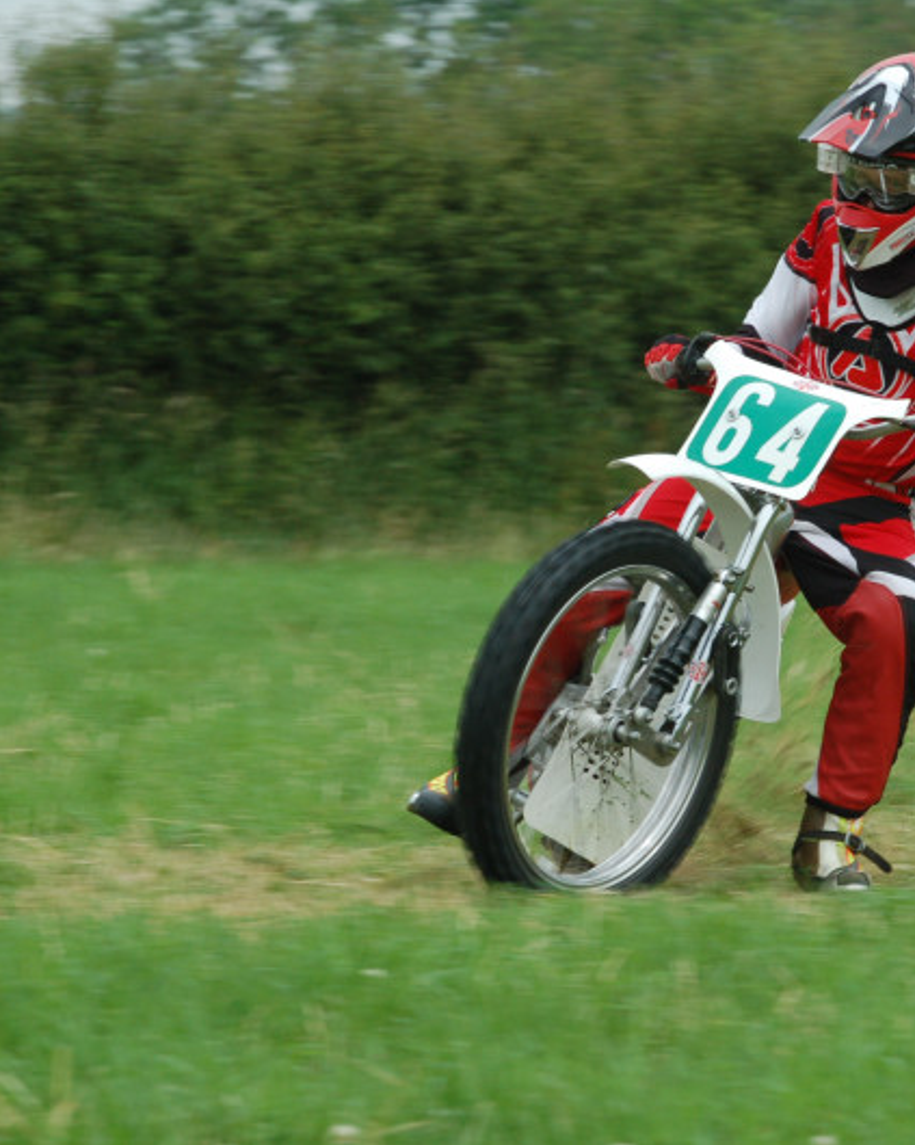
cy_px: 574
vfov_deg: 6.1
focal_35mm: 319
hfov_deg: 4.8
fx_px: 10801
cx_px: 725
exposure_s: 1/250
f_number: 9.5
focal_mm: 150
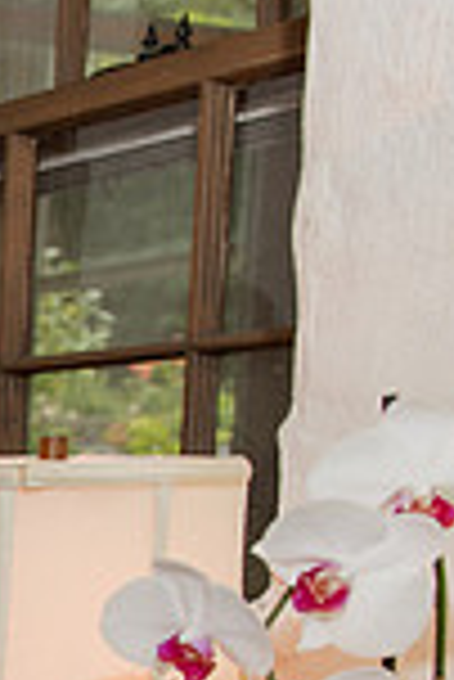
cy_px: 789
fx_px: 1831
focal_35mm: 97
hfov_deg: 11.0
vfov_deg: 19.9
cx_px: -763
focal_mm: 24
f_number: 4.5
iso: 500
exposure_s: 1/100
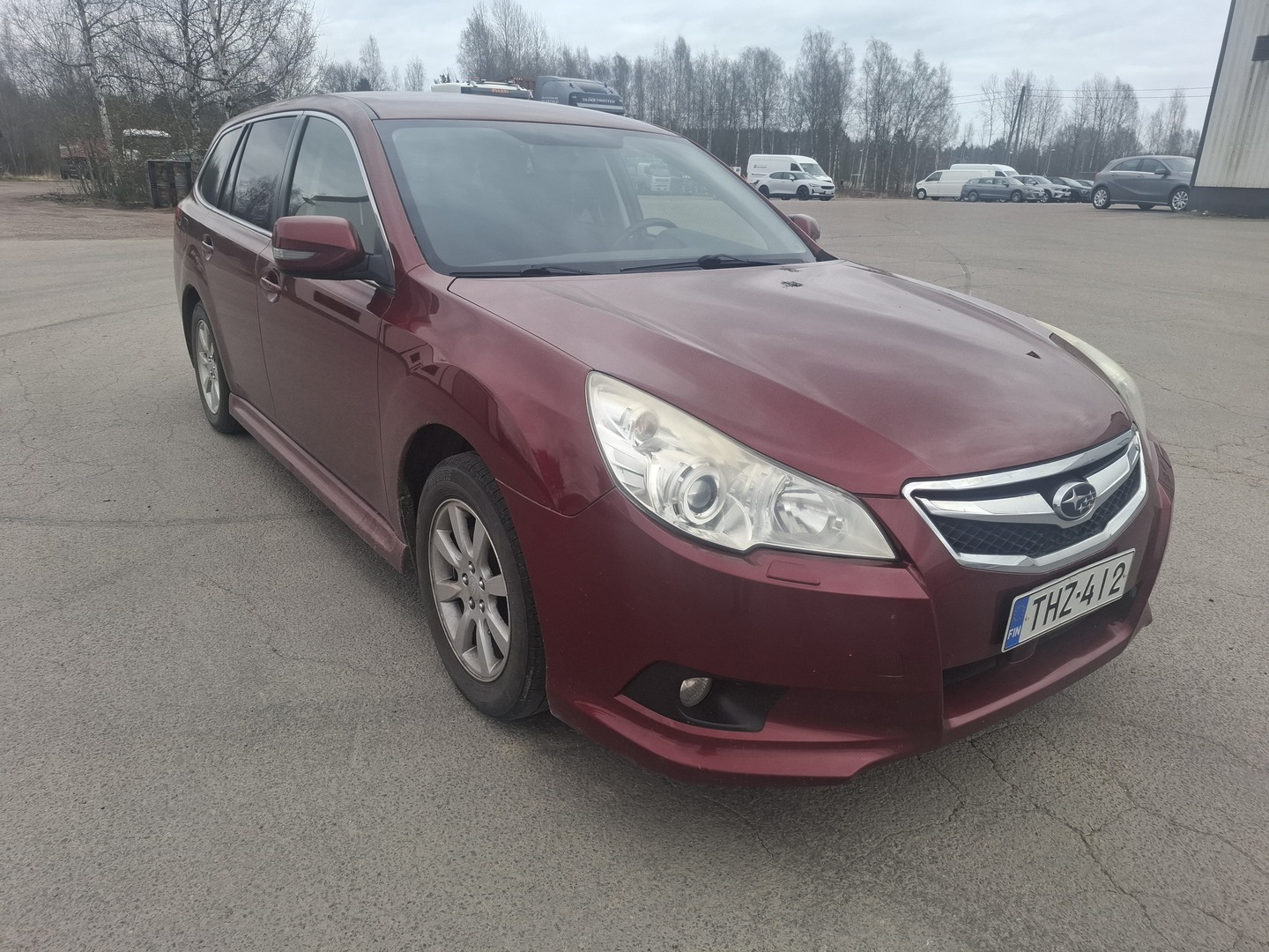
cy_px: 476
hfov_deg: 73.9
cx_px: 634
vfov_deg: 58.9
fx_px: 843
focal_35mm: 23
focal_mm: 5.54
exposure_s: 1/596
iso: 50
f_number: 1.8
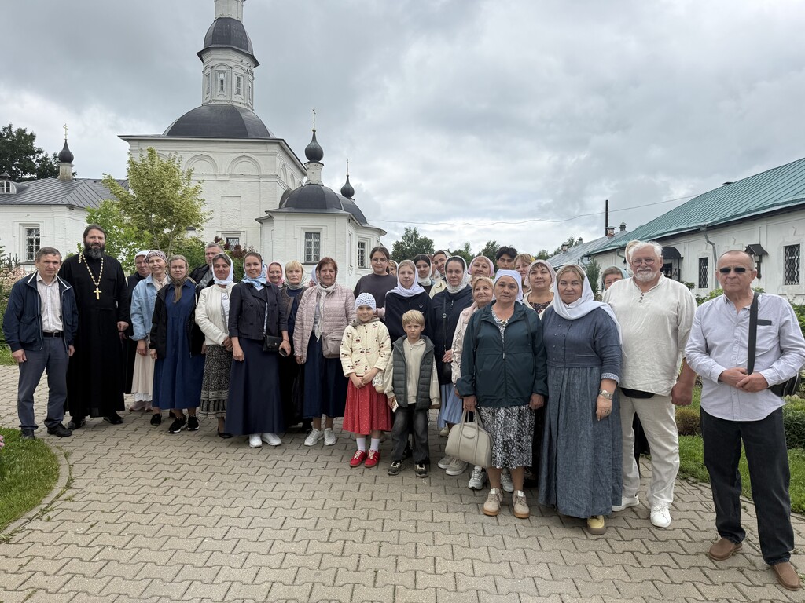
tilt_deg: +1.6
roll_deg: -0.3
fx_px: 558
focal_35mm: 24
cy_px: 302
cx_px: 402
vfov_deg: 56.8
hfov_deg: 71.6
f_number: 1.78
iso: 80
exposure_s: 1/2907
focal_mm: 6.76
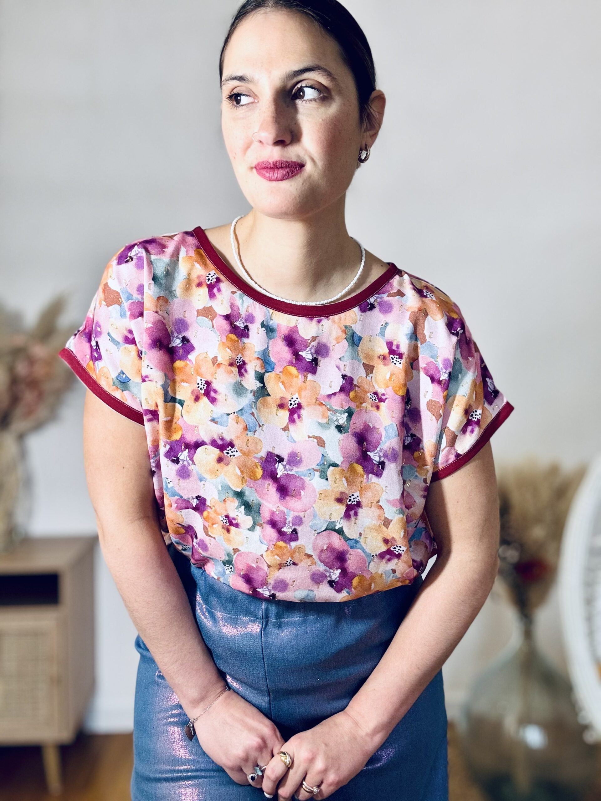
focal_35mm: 30
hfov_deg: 46.8
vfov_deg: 60.0
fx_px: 694
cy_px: 400
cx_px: 300
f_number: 1.9
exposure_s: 1/50
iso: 40
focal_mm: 2.69
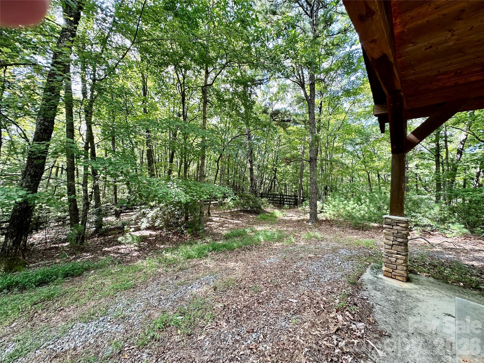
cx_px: 242
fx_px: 196
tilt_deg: +1.3
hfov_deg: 102.1
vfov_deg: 85.7
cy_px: 182
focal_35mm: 14
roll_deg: -2.2
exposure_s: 1/99
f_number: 2.2
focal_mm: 2.22
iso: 64
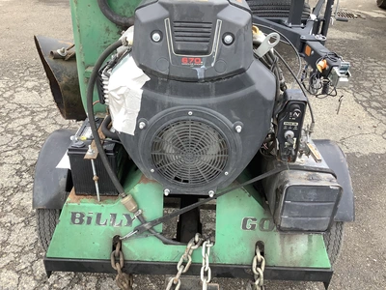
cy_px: 145
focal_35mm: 31
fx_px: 346
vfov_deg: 45.4
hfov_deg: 58.4
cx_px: 193
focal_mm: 3.3
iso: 50
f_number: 2.4
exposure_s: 1/120
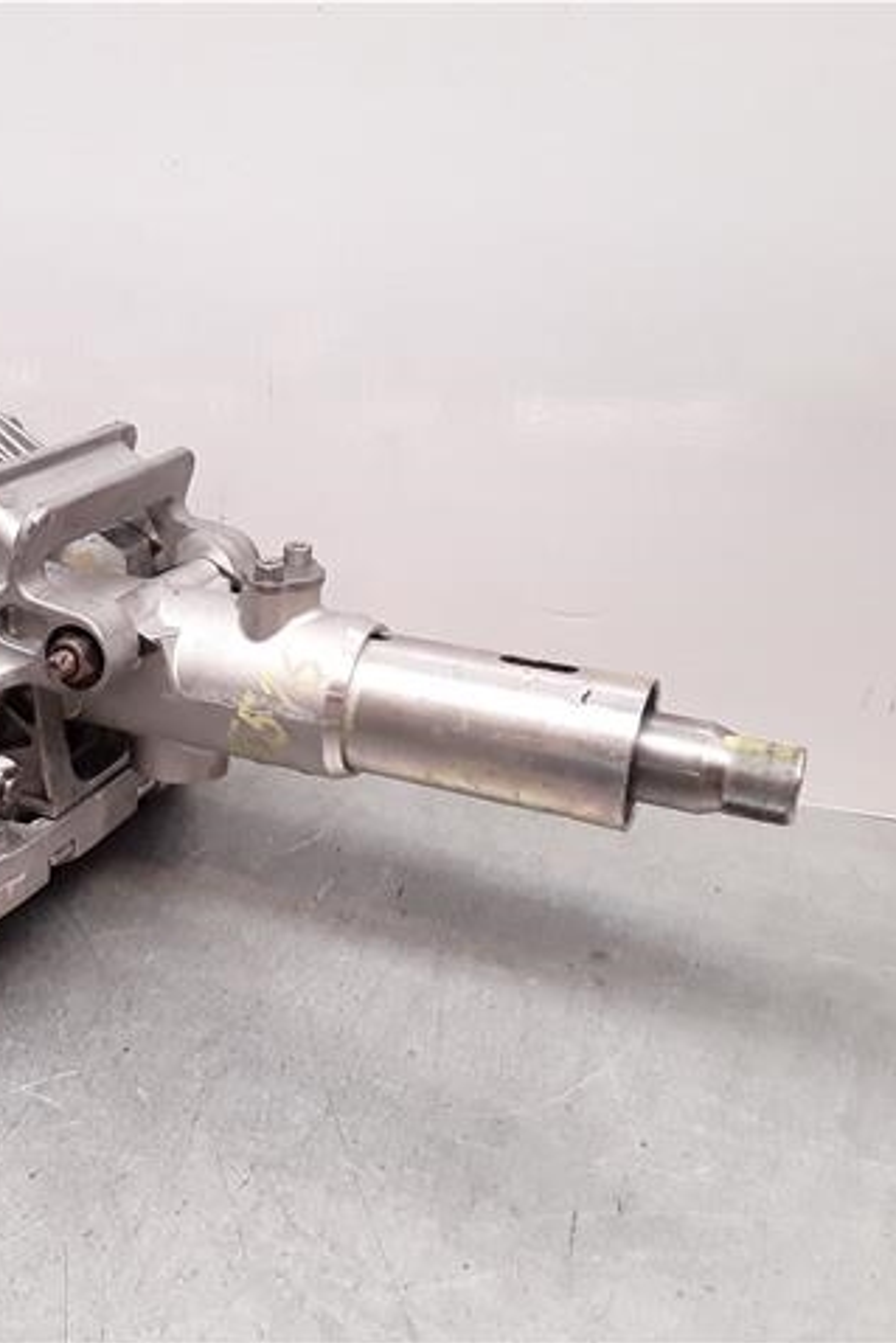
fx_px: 1455
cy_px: 672
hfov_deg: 32.1
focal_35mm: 39
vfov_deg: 49.5
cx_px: 48
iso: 100
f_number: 1.9
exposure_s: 1/100
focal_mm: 2.91
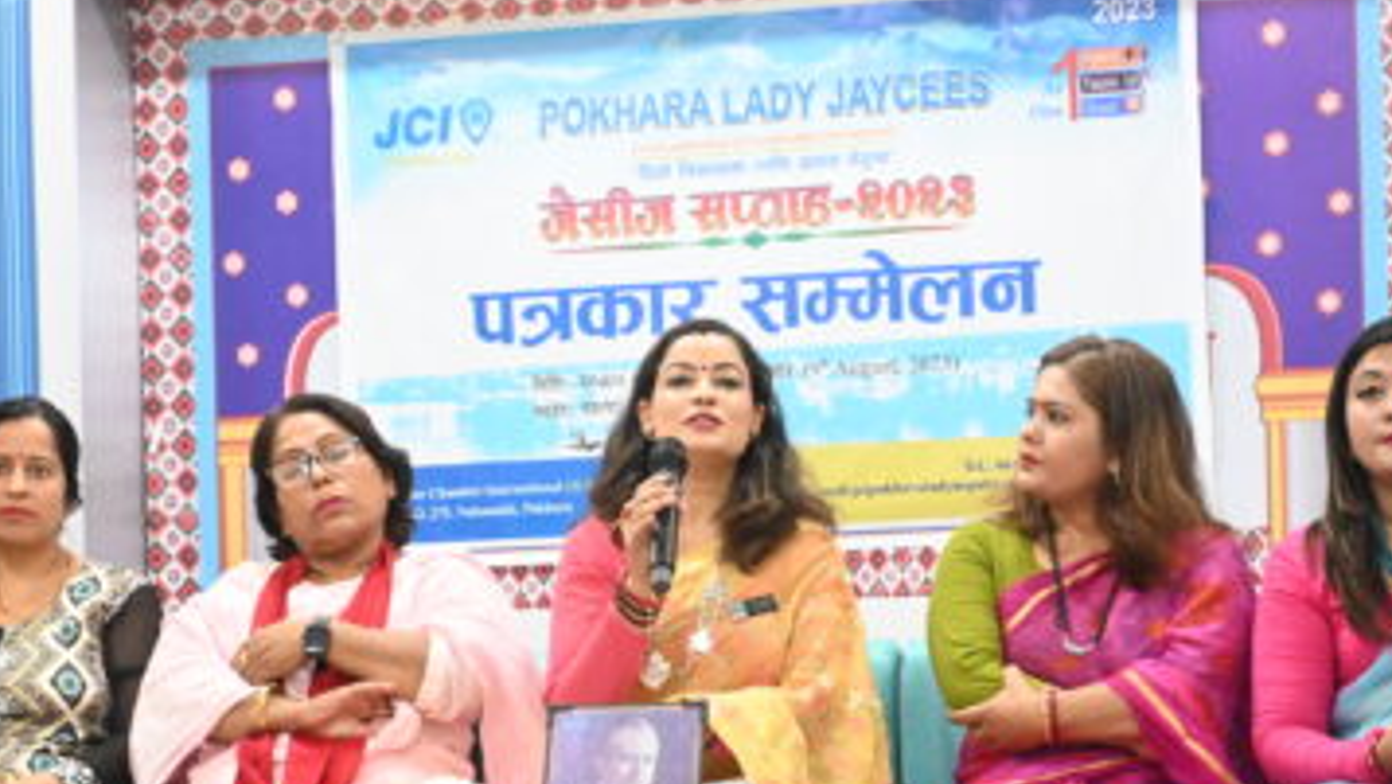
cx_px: 741
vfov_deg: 14.1
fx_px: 3165
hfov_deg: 24.8
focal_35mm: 86
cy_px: 587
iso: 5000
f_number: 5.6
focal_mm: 39
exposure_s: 1/60
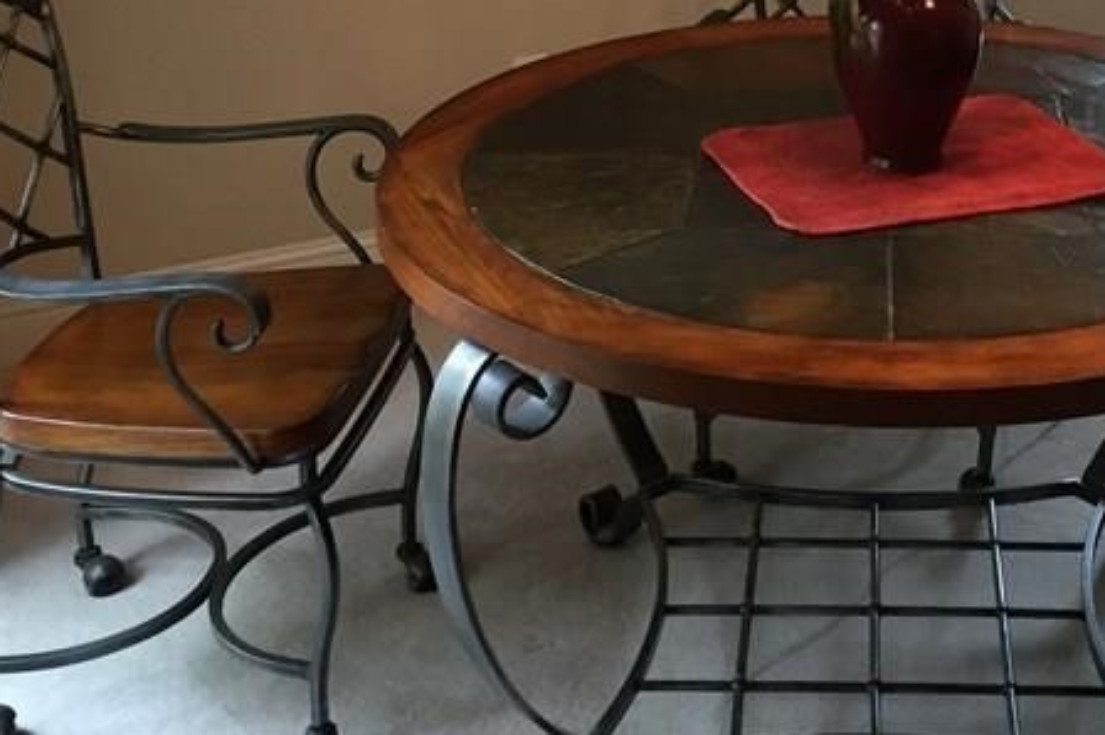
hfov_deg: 28.7
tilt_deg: -13.7
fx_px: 2116
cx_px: 858
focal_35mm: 69
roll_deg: -0.4
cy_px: -89
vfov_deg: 18.9
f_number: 2.2
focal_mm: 4.15
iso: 50
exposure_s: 1/30
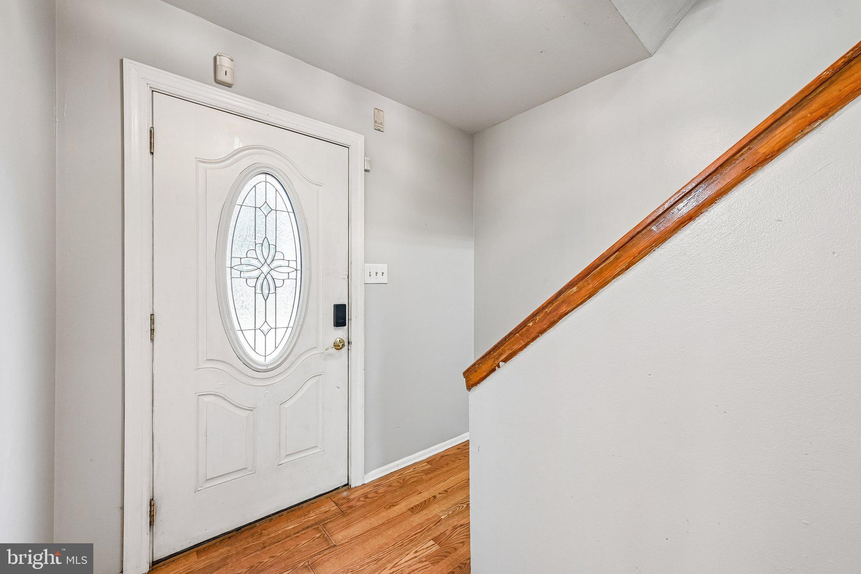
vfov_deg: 81.2
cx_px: 430
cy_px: 287
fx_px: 335
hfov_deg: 104.3
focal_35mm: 14
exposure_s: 1/13
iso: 400
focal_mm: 14
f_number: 8
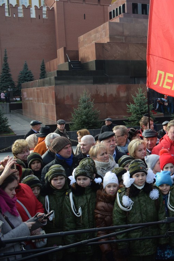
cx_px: 198
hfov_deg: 23.8
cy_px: 130
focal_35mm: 53
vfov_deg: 37.7
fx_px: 383
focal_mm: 23
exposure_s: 1/250
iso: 200
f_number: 6.3
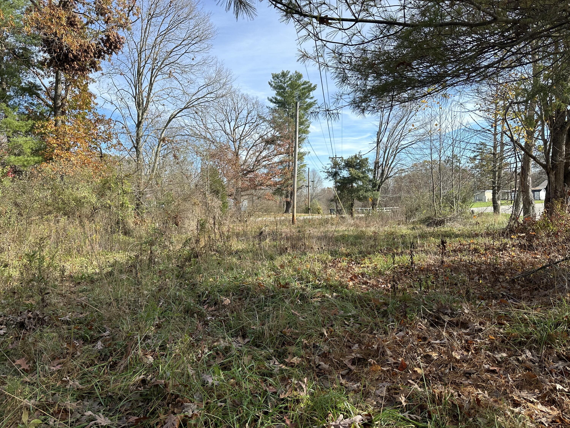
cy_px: 214
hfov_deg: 71.6
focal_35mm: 24
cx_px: 285
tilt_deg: -3.2
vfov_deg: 56.8
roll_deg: +0.6
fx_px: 395
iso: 80
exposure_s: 1/2469
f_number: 1.78
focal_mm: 6.86
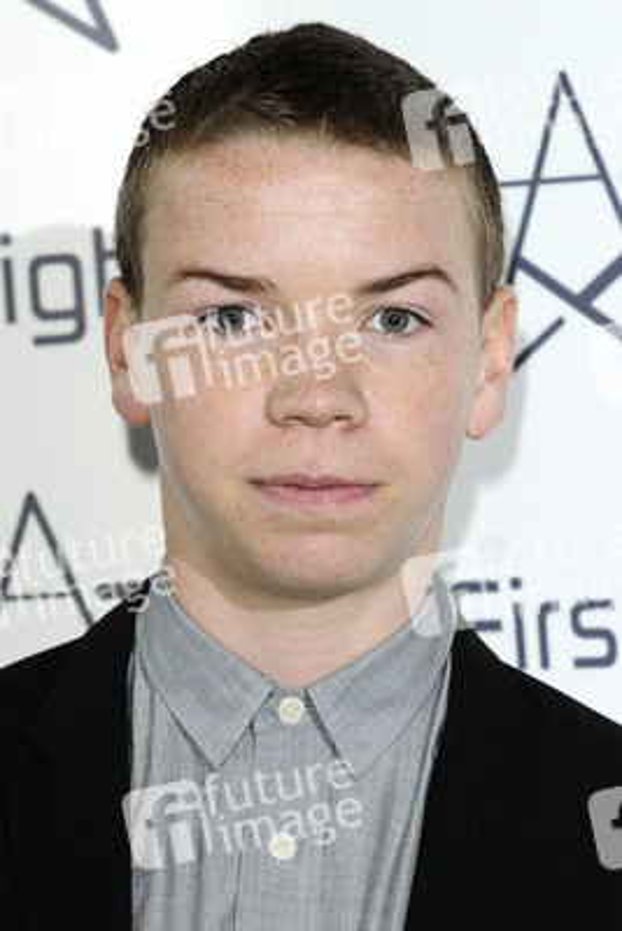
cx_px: 311
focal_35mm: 129
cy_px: 466
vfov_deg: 15.9
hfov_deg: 10.6
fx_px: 3340
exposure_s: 1/160
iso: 320
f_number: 5.6
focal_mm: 86
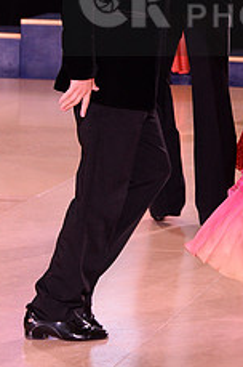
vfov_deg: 8.5
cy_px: 3
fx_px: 2447
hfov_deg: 5.7
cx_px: 284
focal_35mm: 241
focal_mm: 95
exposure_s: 1/250
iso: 2500
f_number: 6.3
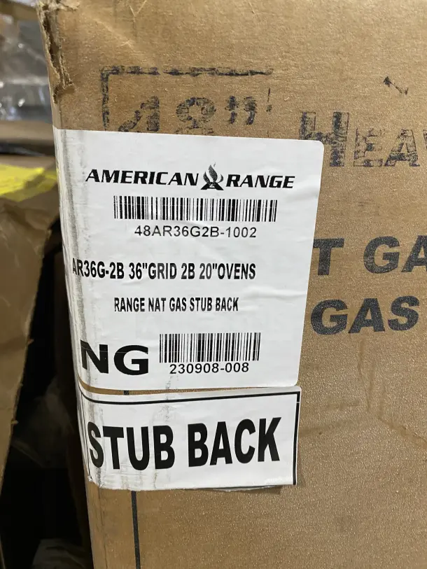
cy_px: 284
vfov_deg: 69.4
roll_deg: -0.8
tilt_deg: -17.6
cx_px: 214
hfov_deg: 54.9
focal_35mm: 25
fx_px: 411
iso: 250
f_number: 1.8
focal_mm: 4.25
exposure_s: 1/60
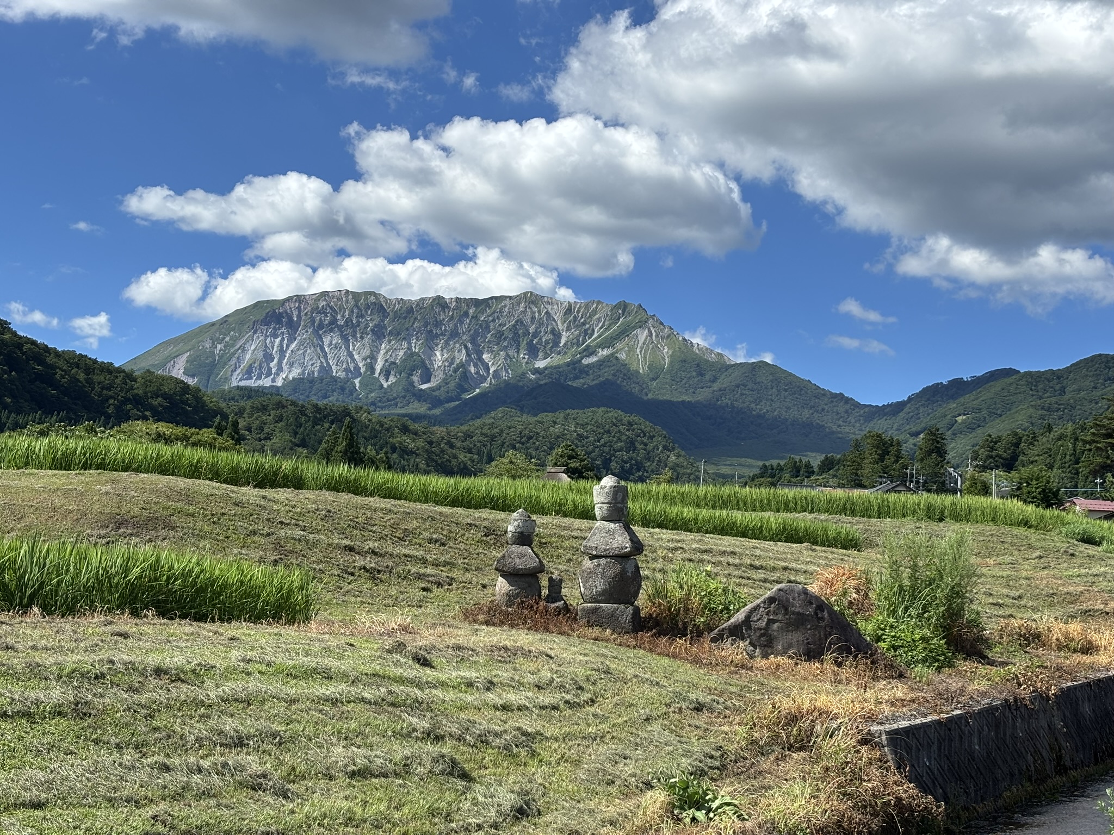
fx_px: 1673
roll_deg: -3.6
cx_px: 557
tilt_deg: +7.8
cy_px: 418
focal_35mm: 52
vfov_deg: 28.0
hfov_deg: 36.8
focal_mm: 5.96
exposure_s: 1/3115
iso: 40
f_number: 1.6
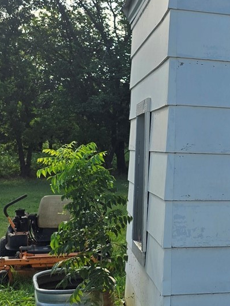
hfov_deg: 15.9
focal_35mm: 83
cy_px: 157
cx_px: 376
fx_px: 735
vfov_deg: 23.6
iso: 12
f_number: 1.7
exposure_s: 1/1078
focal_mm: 6.3
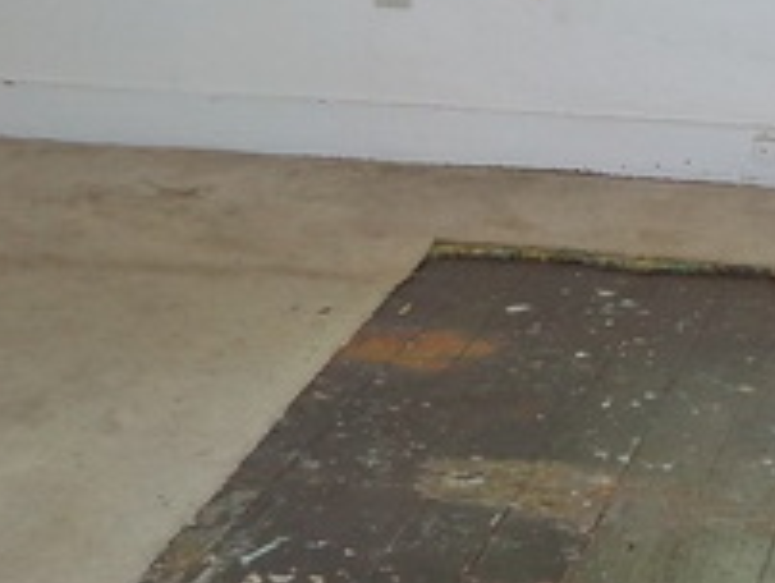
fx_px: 2129
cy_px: 276
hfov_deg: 20.5
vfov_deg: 15.6
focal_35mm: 95
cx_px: 552
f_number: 3.3
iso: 200
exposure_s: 1/30
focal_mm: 4.1
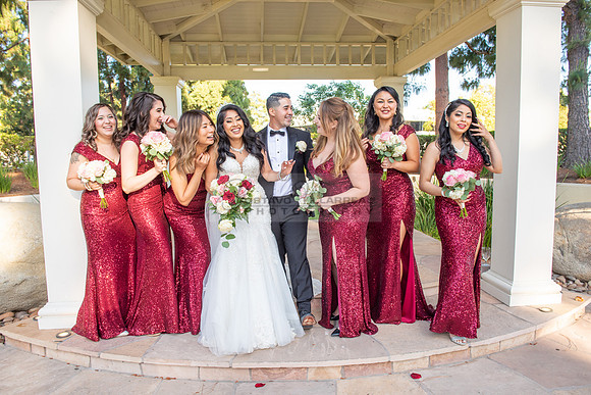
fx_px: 427
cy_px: 198
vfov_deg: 49.6
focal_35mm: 26
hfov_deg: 69.4
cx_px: 296
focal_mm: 26
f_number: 5.6
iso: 200
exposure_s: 1/160
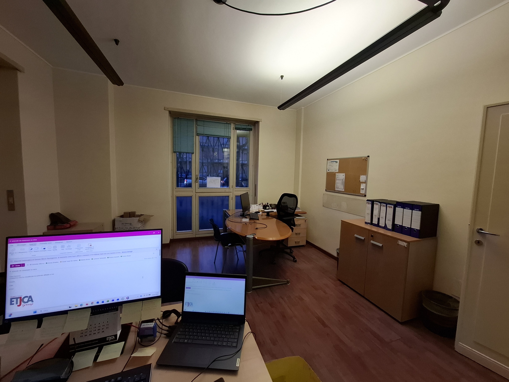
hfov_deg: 106.2
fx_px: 191
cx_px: 254
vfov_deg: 89.9
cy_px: 191
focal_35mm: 13
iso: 100
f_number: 2.2
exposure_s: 1/50
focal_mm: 1.74
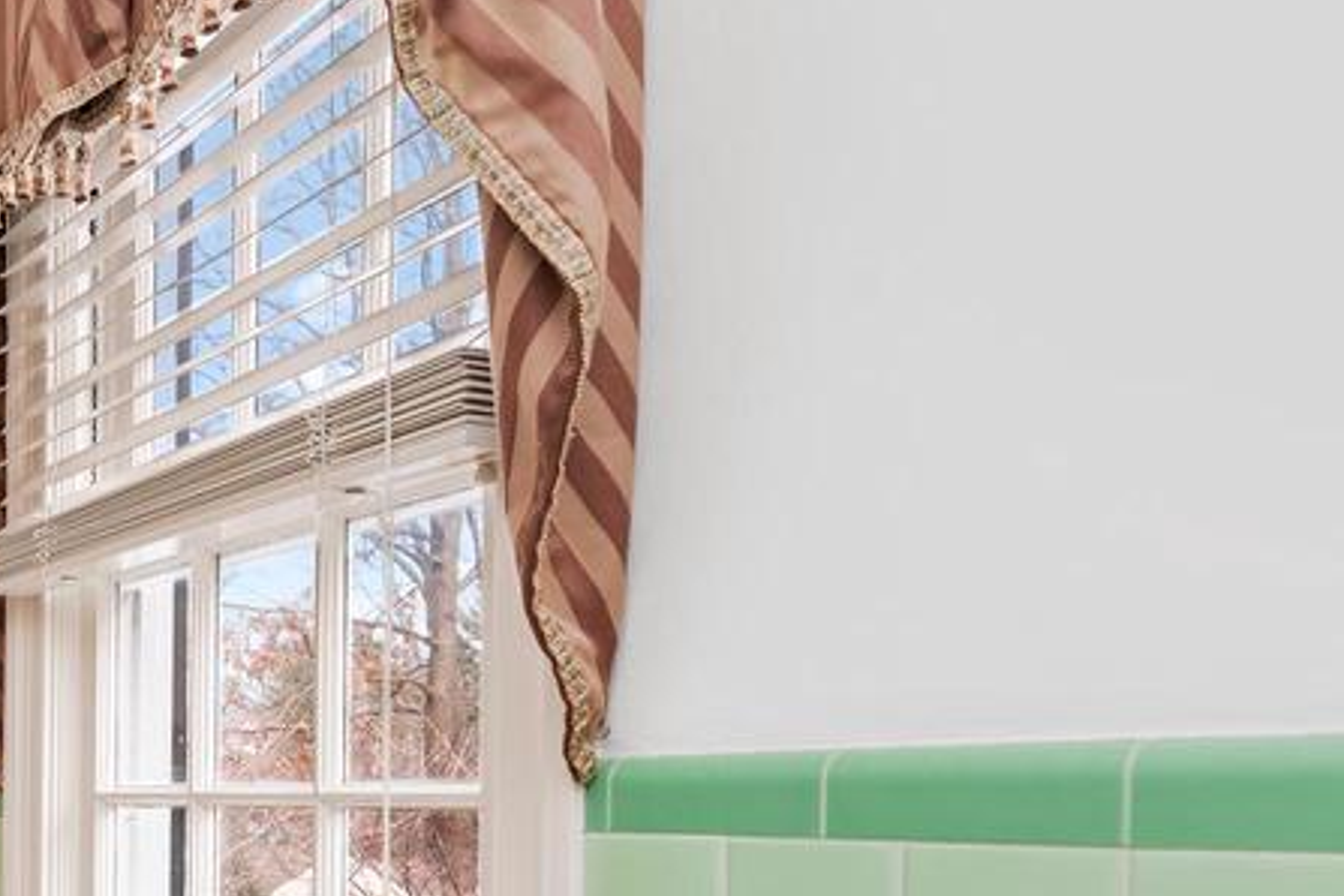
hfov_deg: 39.2
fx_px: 1456
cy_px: 821
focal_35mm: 39
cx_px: -183
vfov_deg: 32.4
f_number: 6.3
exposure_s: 1/25
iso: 400
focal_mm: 17
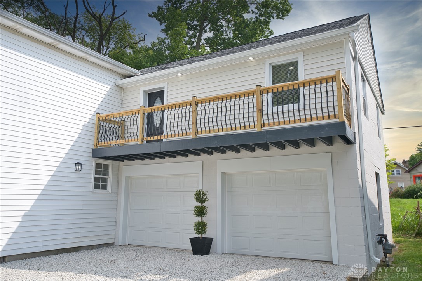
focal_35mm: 30
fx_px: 352
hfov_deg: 61.9
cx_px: 211
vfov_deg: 43.6
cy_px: 140
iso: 100
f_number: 10
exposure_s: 1/160
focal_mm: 30
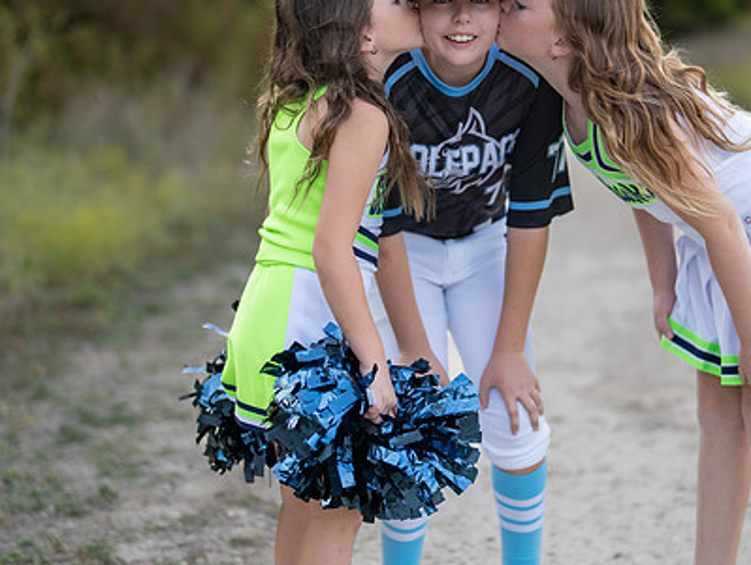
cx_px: 483
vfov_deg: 18.2
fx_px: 1759
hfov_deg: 24.0
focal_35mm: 81
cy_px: 192
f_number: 1.2
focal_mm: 50
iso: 100
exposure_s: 1/1250
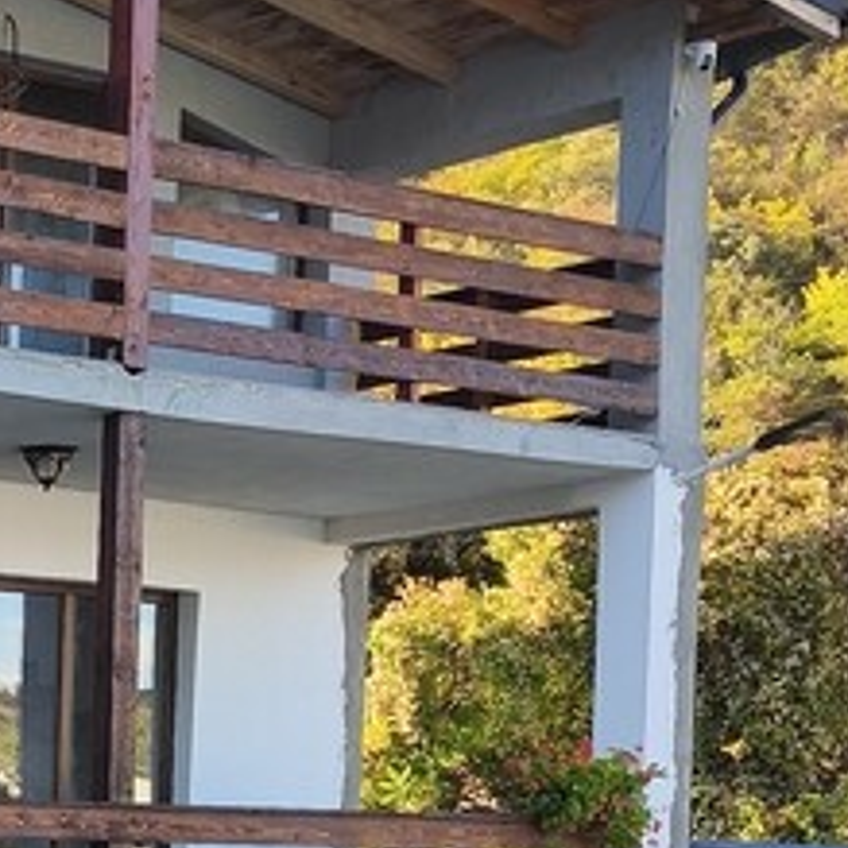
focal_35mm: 95
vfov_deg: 17.6
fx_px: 2633
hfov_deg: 16.6
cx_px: -445
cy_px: 964
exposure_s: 1/237
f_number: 1.65
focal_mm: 6.18
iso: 50
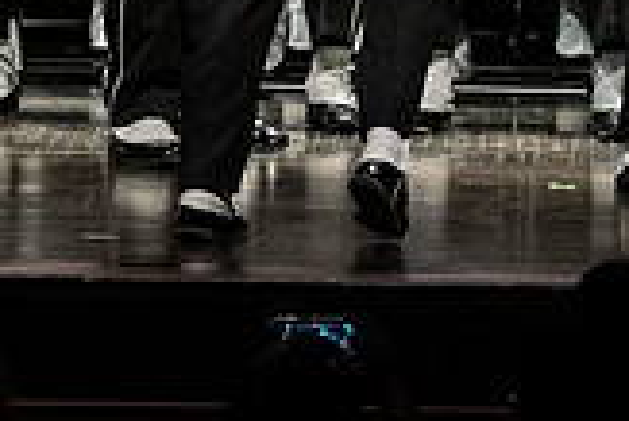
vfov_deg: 1.8
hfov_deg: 2.8
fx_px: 13046
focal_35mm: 746
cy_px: -301
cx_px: 868
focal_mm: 140
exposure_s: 1/500
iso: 4000
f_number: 4
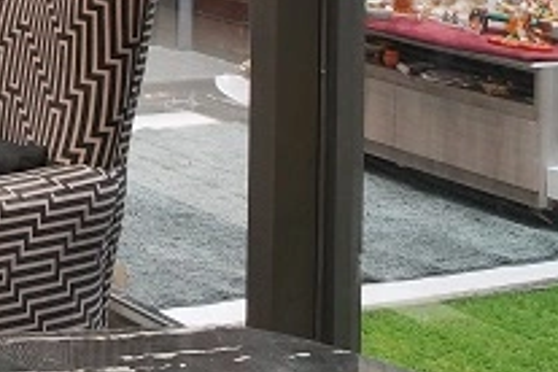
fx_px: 1457
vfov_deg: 13.2
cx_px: -542
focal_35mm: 94
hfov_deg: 16.6
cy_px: -294
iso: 1000
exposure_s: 1/25
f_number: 6.3
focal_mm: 18
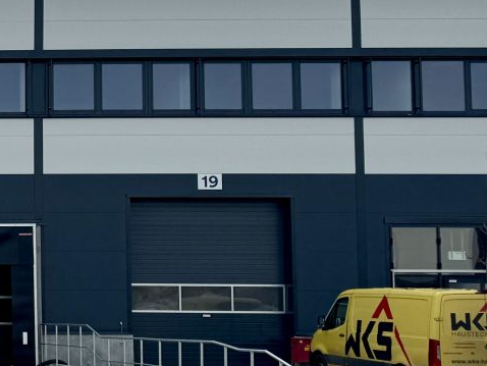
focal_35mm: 86
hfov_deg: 18.9
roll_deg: +0.0
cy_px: 239
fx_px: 1211
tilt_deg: +3.9
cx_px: -322
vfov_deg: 17.1
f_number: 1.78
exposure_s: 1/4950
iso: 80
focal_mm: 6.76
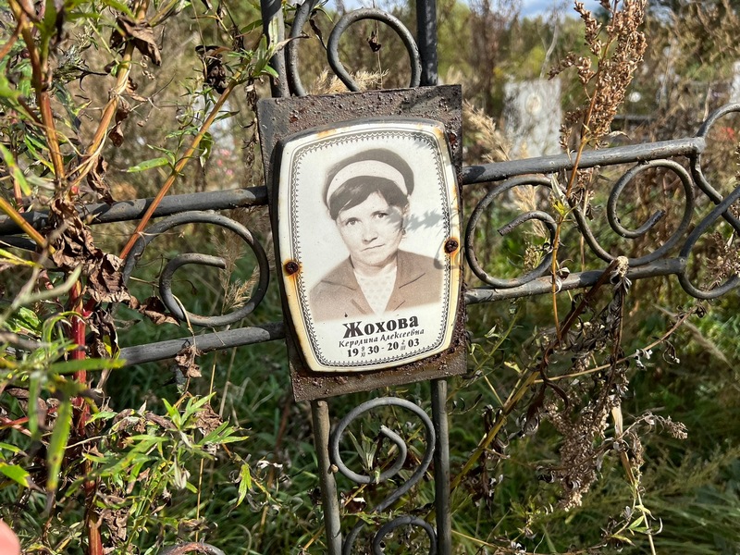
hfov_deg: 67.3
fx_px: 556
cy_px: 278
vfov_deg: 53.1
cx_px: 370
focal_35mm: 26
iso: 50
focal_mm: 5.7
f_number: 1.5
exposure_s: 1/4831
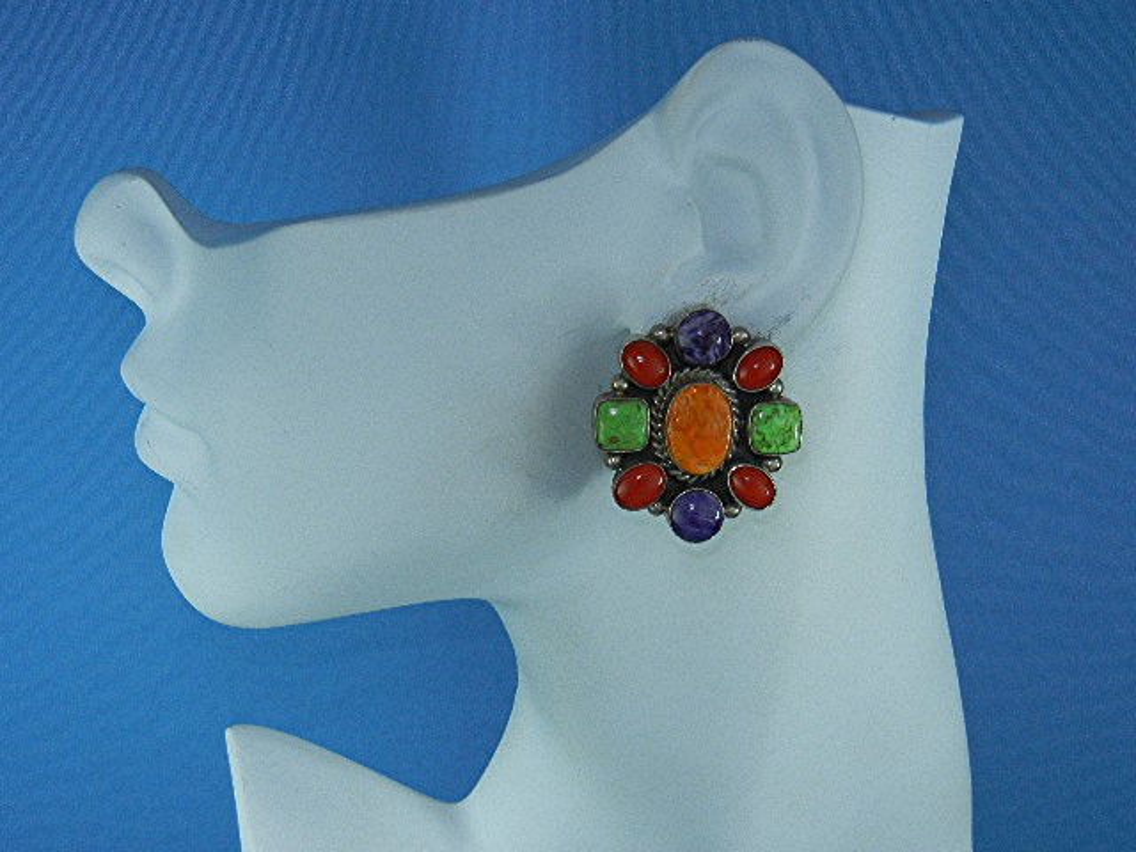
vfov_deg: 24.8
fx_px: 1936
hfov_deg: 32.7
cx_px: 568
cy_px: 426
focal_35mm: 59
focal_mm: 10.6
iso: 160
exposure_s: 1/44.2
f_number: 4
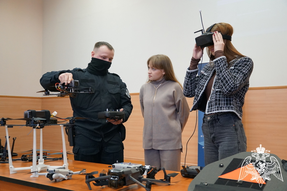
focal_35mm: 38
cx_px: 144
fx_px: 299
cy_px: 96
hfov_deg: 51.3
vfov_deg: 35.4
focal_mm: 25
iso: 2500
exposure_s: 1/160
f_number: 4
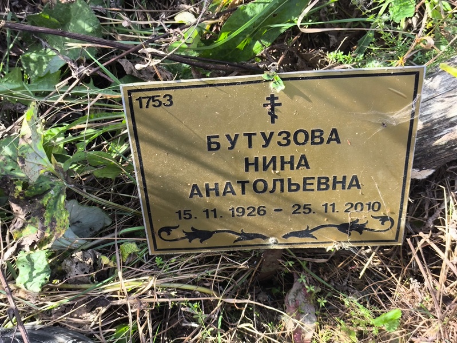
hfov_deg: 38.2
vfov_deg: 29.1
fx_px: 660
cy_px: 172
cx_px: 228
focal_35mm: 50
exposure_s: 1/187
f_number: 1.7
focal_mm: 4.71
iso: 50
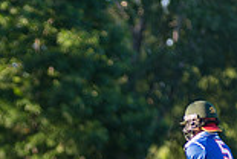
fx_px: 4927
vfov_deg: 1.8
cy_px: 216
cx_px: -23
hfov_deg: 2.8
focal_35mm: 747
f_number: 2.8
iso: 400
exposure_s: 1/1600
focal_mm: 200
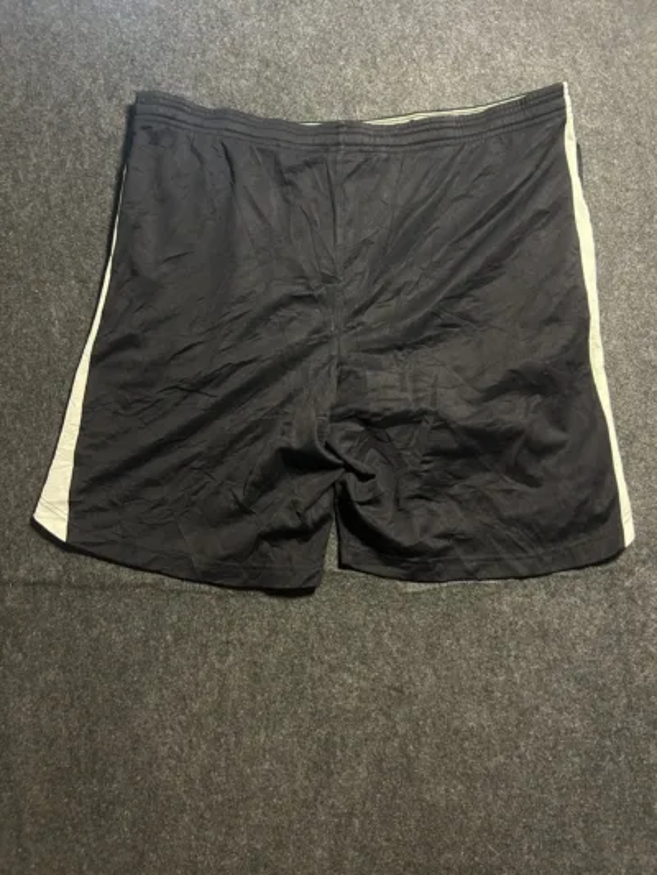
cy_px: 438
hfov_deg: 53.1
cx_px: 328
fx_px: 658
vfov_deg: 67.3
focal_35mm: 26
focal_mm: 5.7
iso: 500
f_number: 1.5
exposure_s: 1/33
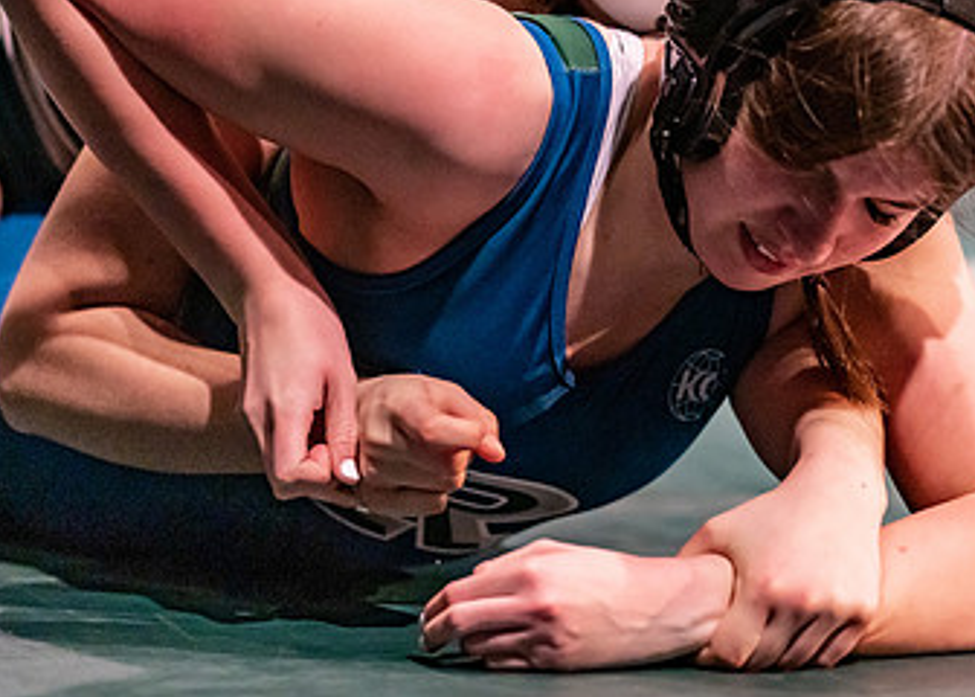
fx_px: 7227
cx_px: 768
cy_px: 190
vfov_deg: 5.5
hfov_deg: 7.7
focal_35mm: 261
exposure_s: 1/1000
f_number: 1.8
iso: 2500
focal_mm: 135
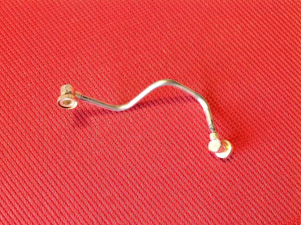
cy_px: 130
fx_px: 356
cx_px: 126
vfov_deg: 35.0
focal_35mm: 41
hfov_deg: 45.7
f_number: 2.4
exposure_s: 1/15
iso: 64
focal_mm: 4.28
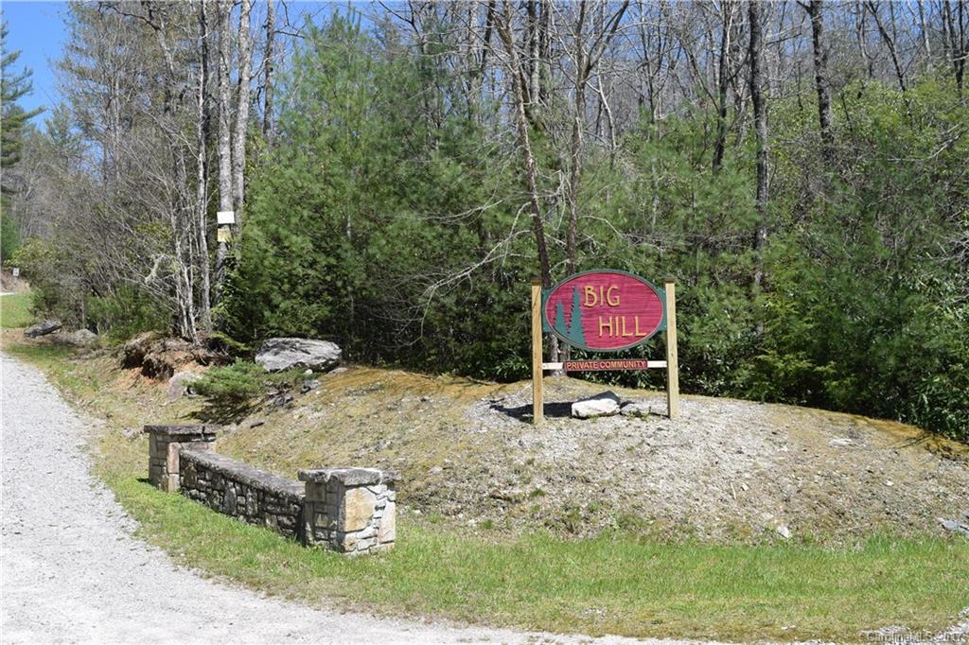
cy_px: 322
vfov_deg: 39.9
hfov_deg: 57.2
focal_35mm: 33
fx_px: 888
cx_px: 484
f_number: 9
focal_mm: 22
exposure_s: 1/320
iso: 200
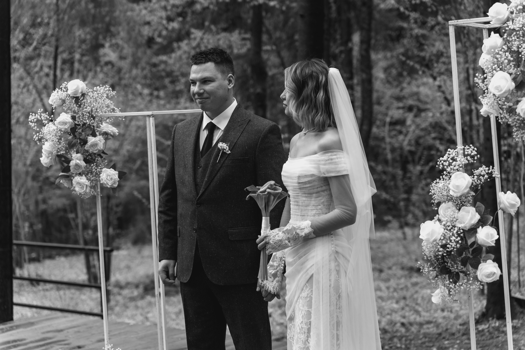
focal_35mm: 75
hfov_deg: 27.0
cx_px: 262
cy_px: 175
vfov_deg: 18.2
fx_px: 1094
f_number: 3.5
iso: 400
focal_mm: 75
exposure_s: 1/250
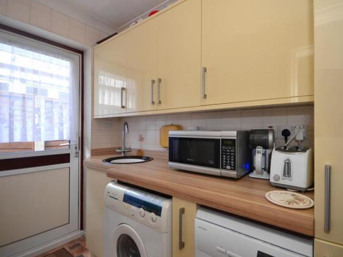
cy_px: 129
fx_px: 168
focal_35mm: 17
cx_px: 190
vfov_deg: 74.7
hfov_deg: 90.7
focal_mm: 10
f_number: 7.1
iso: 200
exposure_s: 1/8
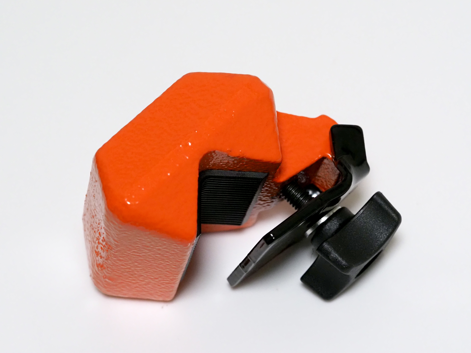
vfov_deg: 12.3
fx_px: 1633
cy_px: 176
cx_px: 236
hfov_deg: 16.4
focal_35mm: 120
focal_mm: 60
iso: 4000
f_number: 5.6
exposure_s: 1/125
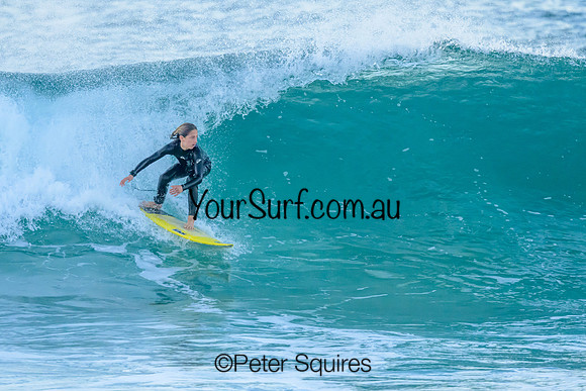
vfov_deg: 1.4
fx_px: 15919
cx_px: 256
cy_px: 156
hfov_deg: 2.1
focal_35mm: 978
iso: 4500
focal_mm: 800
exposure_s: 1/1250
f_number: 6.3
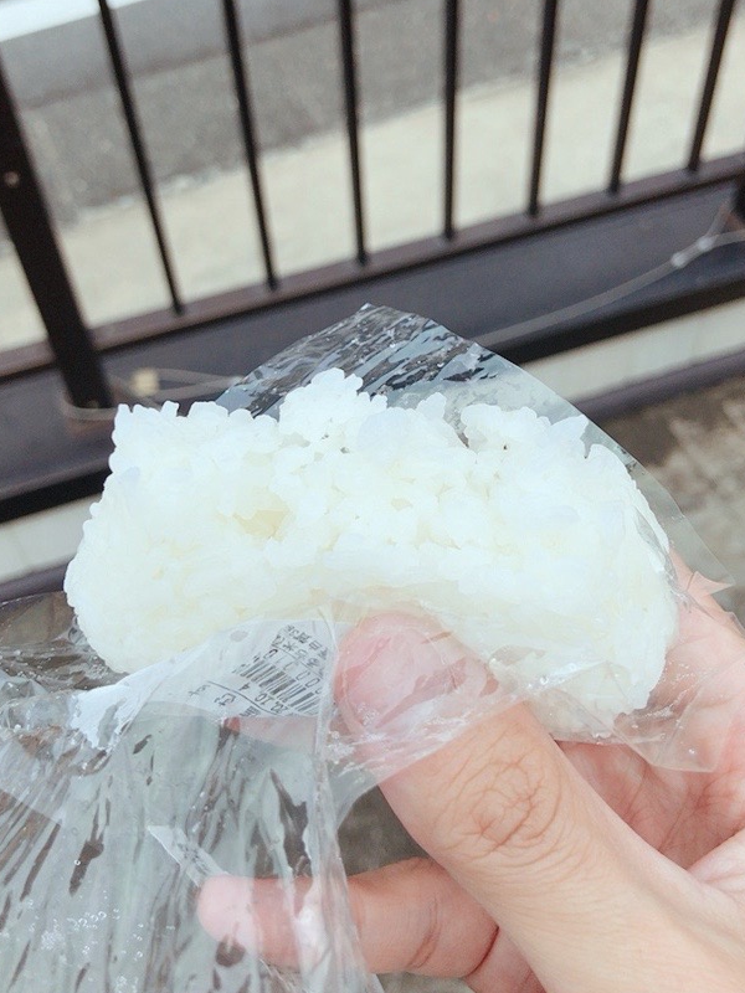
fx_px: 1148
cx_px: 371
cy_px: 391
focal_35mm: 40
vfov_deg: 46.5
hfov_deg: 36.0
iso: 20
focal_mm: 2.87
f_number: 2.2
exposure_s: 1/132
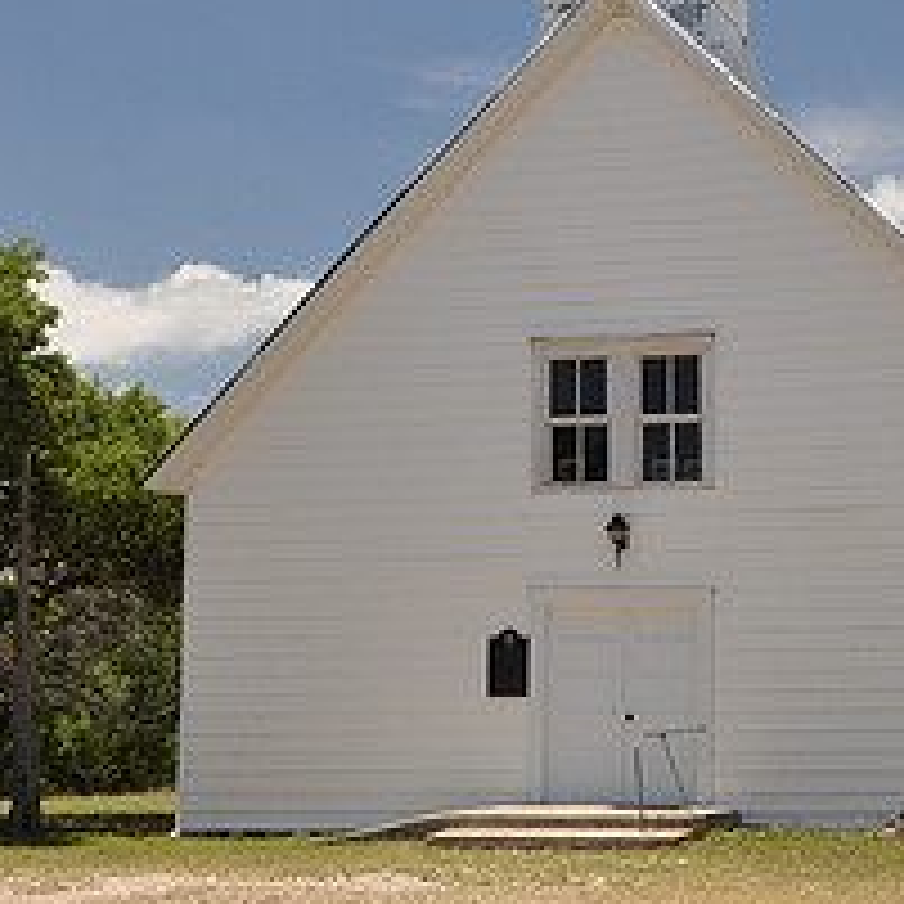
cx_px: 675
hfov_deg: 19.6
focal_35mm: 88
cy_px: 286
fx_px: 2600
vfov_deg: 19.6
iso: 200
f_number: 10
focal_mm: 24
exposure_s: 1/100
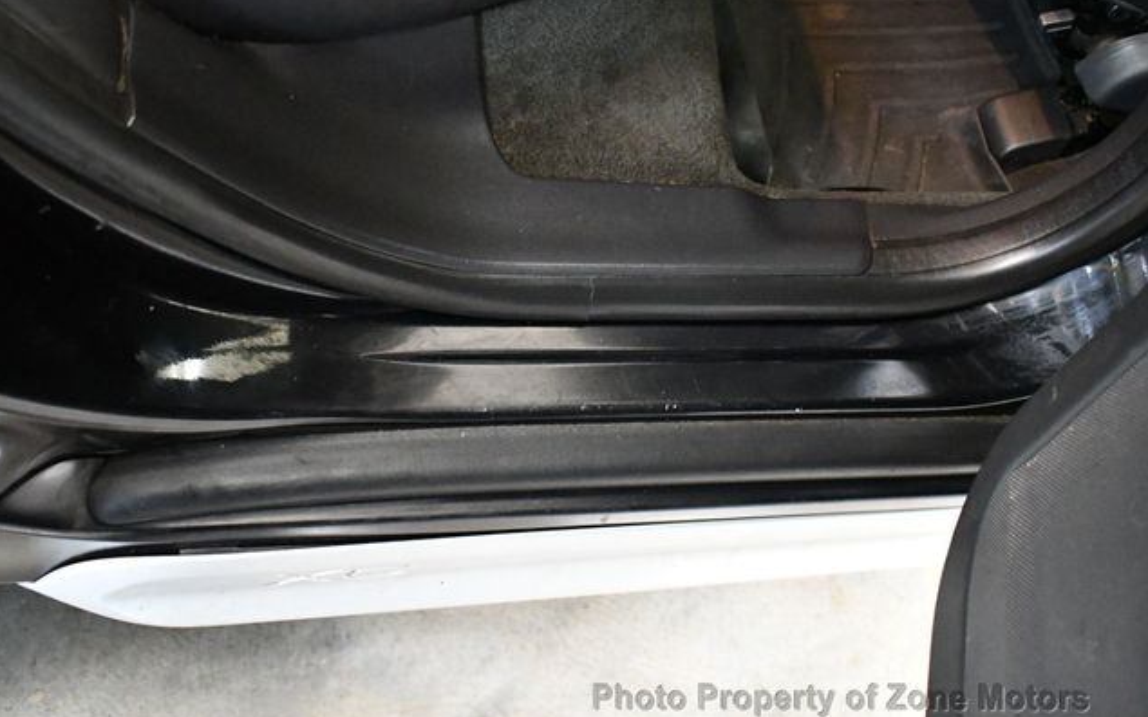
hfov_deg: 52.7
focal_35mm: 37
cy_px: 347
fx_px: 1158
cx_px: 571
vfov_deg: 34.4
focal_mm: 18
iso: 9000
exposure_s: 1/60
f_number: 3.5
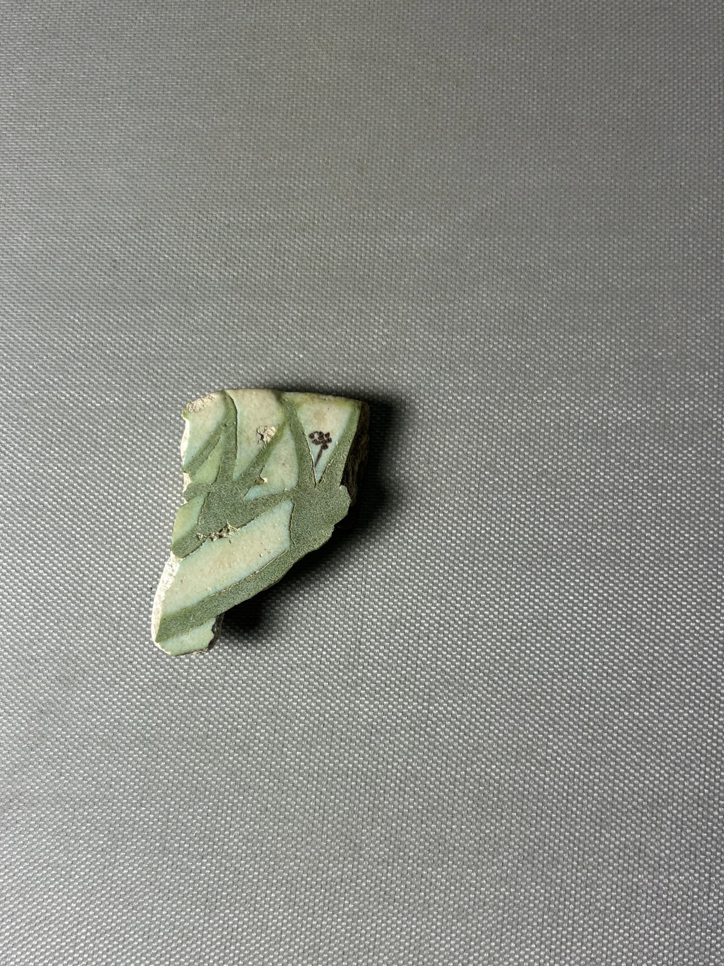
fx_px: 864
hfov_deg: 45.3
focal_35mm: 31
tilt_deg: -81.4
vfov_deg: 58.2
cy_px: 529
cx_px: 308
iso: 40
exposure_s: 1/230
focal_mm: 5.7
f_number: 1.5
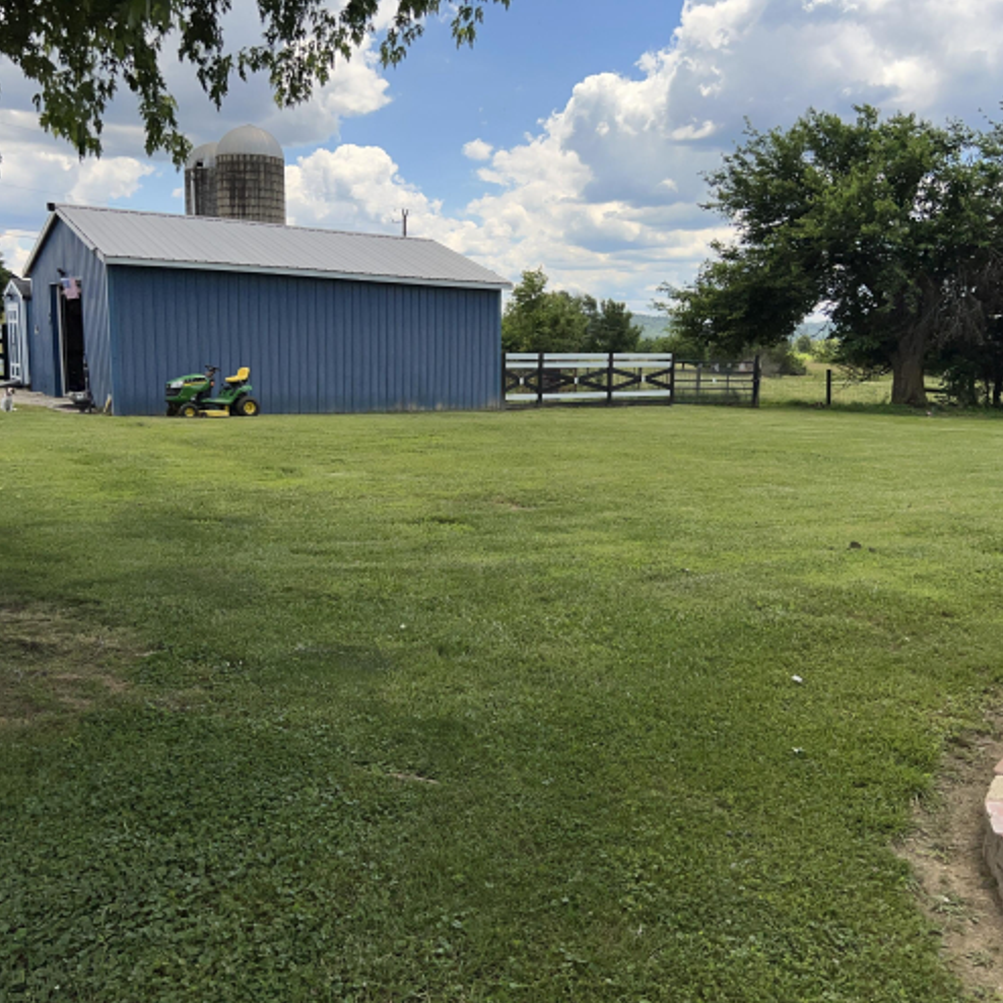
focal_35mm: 31
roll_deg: +0.5
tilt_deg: -7.3
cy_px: 506
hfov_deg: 52.5
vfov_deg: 52.5
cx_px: 488
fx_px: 1016
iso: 32
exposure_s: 1/5882
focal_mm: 5.7
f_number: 1.5
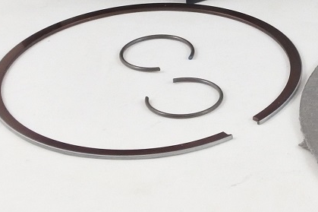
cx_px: 512
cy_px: -134
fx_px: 1616
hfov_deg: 10.7
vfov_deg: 7.3
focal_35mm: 183
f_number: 4.2
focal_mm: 15.7
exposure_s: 1/125
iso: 640
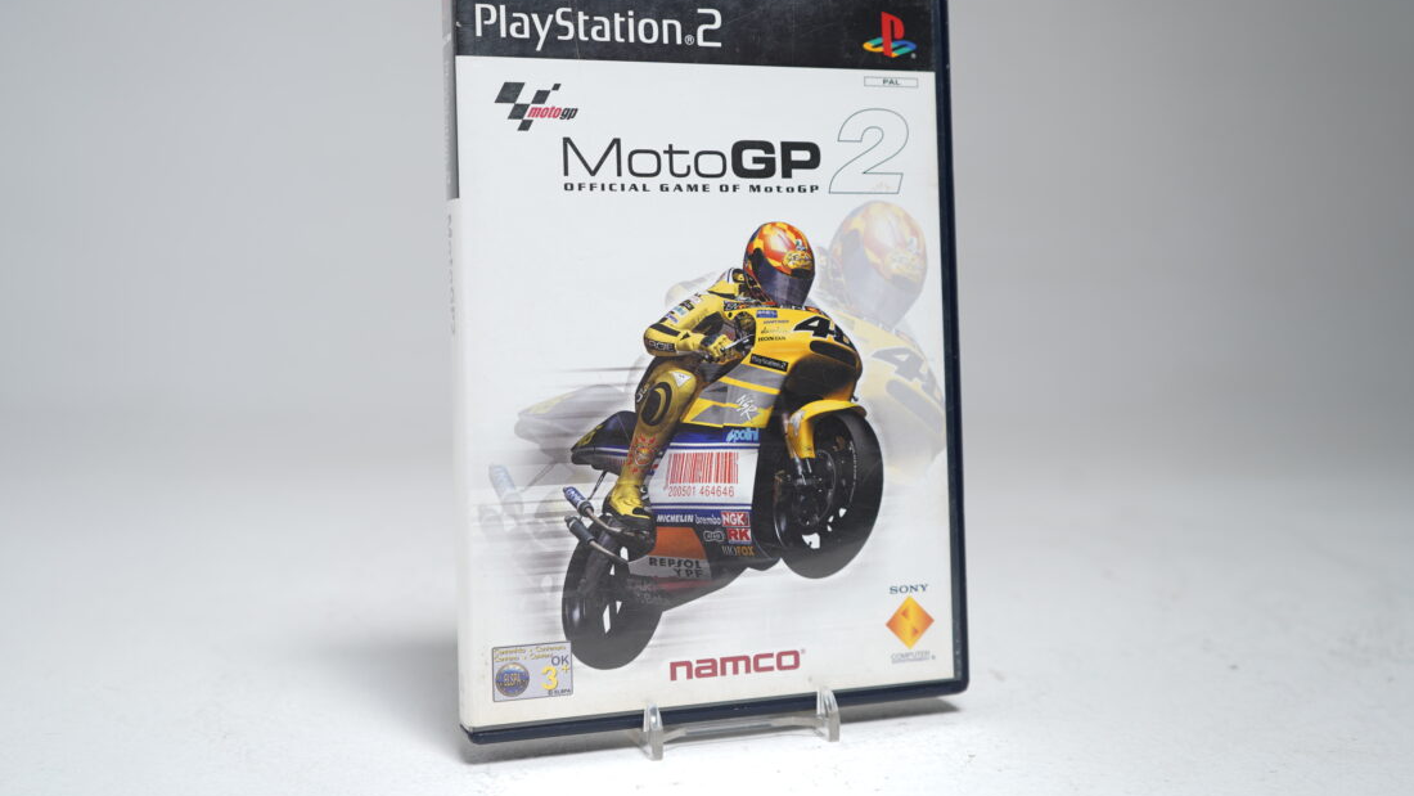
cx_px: 689
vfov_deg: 29.7
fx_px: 1500
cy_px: 330
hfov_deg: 50.5
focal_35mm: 40
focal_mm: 35
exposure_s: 1/4
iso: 64
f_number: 5
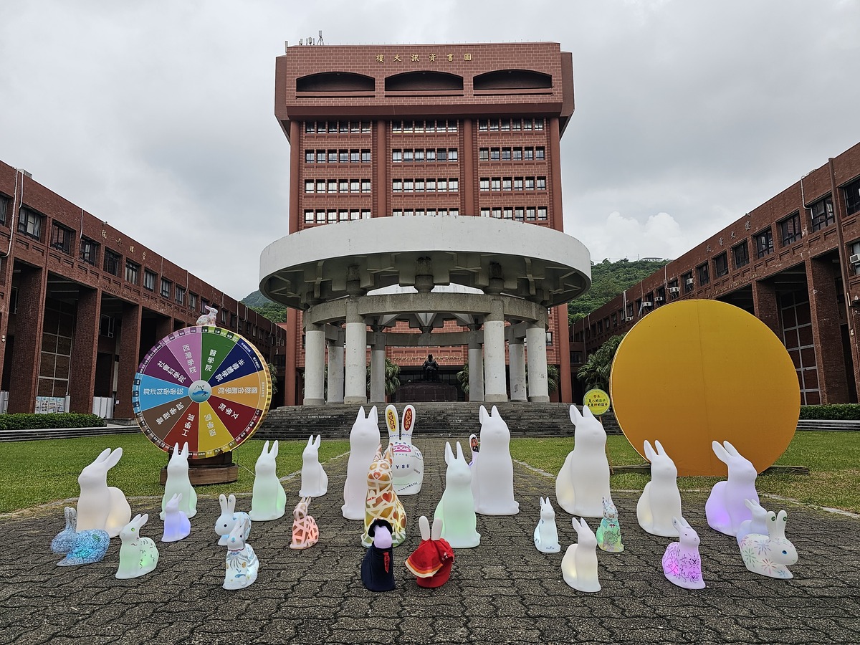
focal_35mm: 23
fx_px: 571
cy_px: 322
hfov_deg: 73.9
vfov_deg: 58.9
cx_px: 430
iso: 64
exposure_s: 1/180
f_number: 1.7
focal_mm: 6.3
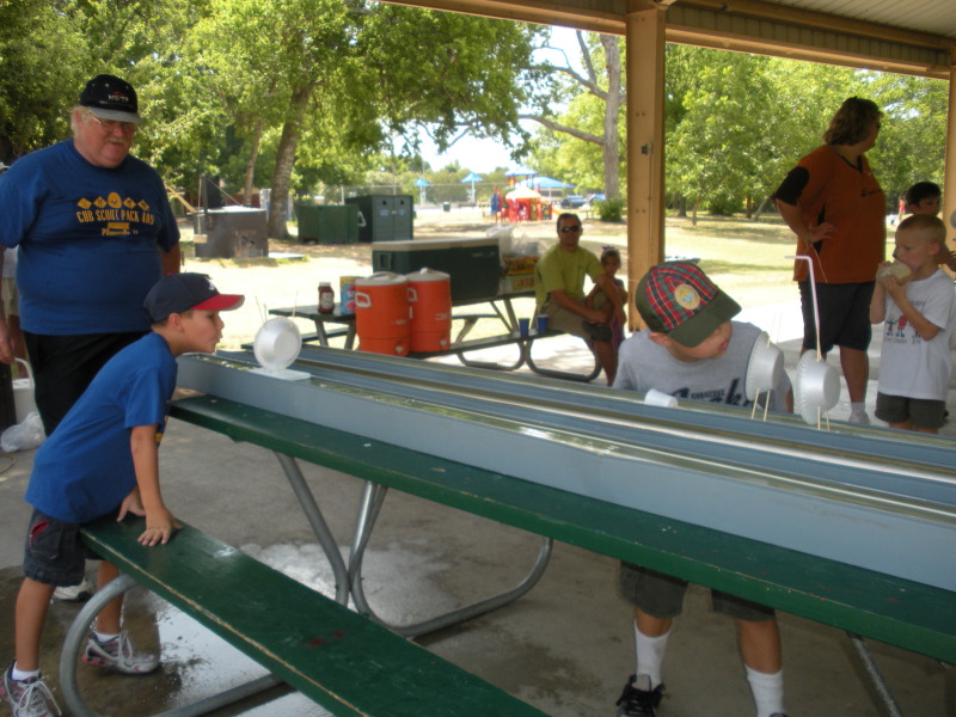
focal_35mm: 36
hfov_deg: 51.4
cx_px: 478
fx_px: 994
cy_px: 358
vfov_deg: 39.7
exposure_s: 1/216
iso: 88
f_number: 3.5
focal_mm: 6.3
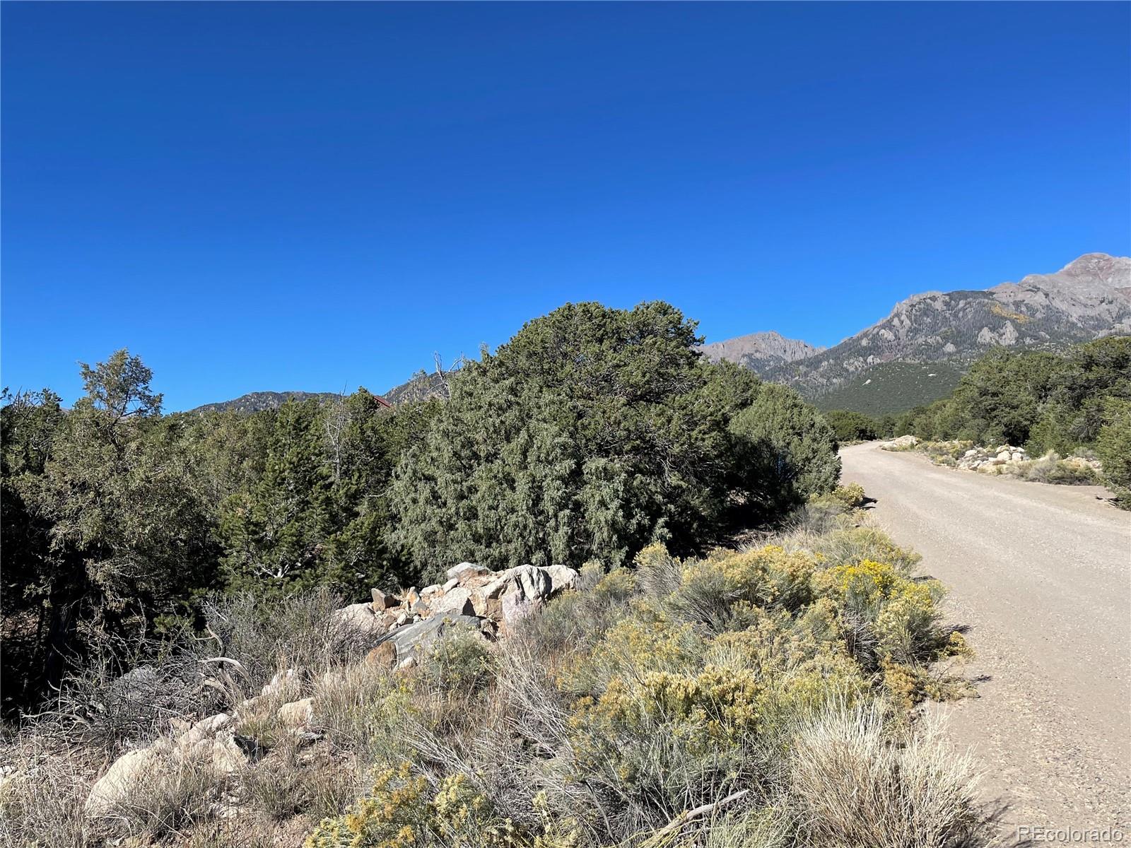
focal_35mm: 26
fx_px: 849
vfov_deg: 53.1
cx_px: 566
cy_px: 424
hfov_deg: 67.3
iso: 32
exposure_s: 1/3205
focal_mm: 4.2
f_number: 1.6
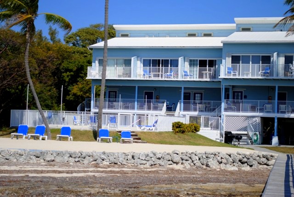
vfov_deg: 16.6
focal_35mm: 82
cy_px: 98
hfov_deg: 24.6
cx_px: 147
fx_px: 674
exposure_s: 1/1000
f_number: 5.6
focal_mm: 55
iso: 100
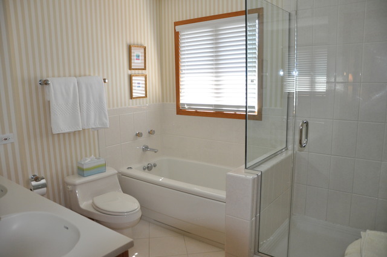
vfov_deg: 47.8
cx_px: 194
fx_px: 290
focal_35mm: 27
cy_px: 128
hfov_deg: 67.4
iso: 800
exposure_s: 1/80
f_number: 3.5
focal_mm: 18
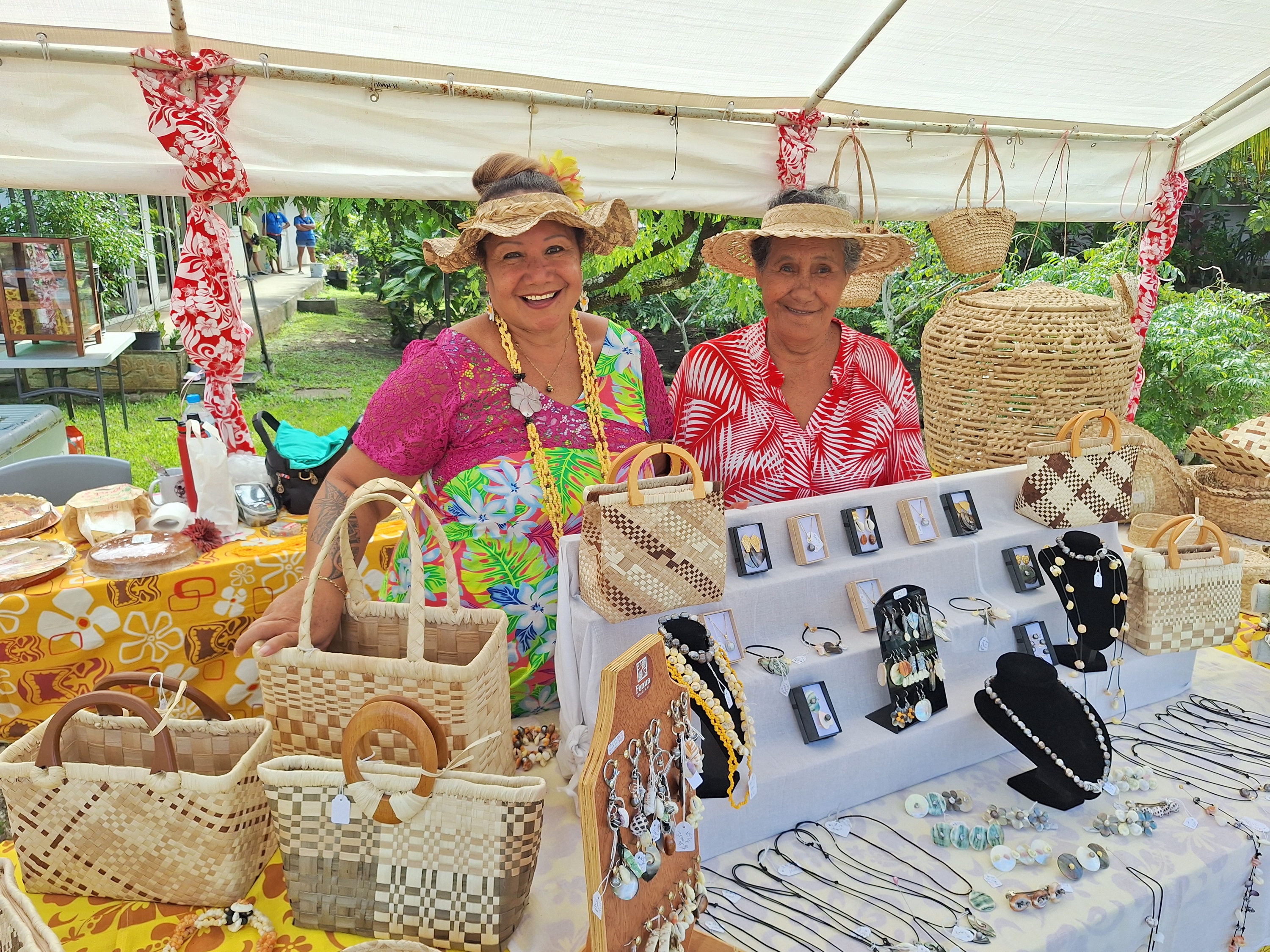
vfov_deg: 58.9
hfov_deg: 73.9
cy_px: 476
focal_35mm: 23
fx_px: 844
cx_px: 635
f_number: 1.8
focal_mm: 5.54
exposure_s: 1/522
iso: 40
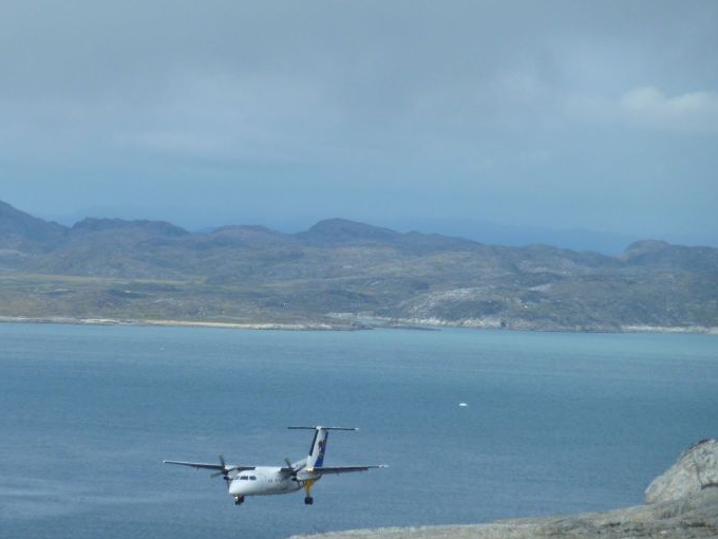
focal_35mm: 353
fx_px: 7322
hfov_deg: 5.6
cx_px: 334
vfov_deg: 4.2
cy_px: 228
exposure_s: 1/500
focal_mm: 49.2
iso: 80
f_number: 5.6
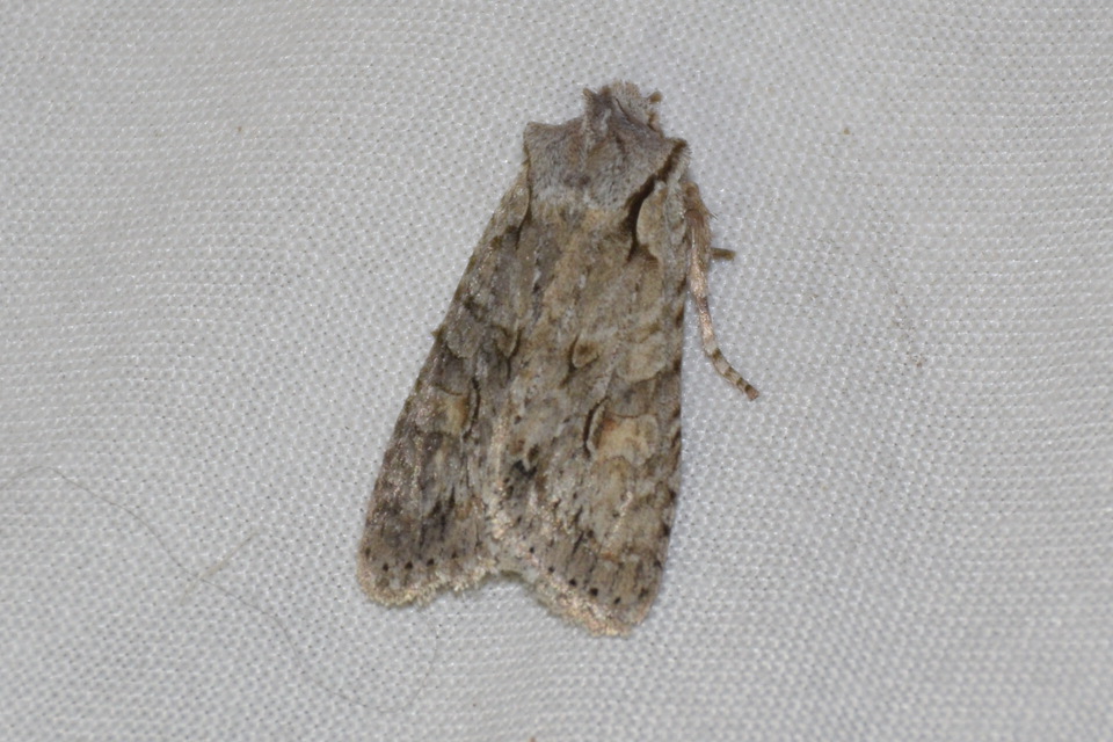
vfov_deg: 6.5
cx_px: 556
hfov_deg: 9.8
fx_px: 6492
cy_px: 371
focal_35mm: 210
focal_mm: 140
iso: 320
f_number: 5.6
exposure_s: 1/60
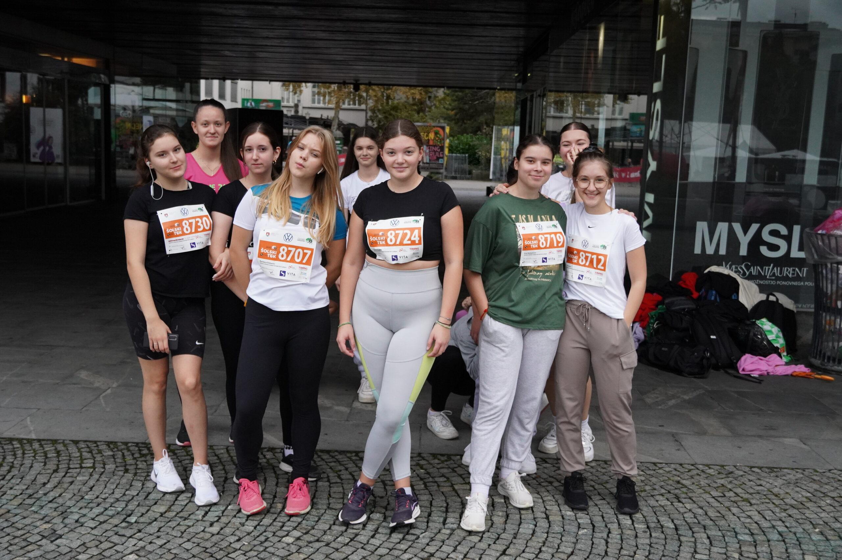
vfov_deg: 33.0
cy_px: 280
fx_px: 946
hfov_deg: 48.0
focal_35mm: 40
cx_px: 421
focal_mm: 27
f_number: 4
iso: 2000
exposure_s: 1/2000
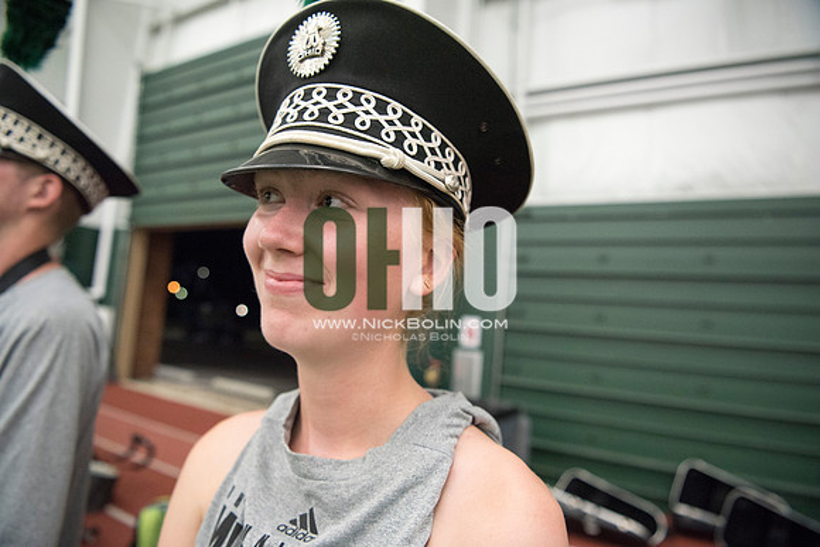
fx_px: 547
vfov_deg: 53.2
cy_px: 274
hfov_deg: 73.7
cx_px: 410
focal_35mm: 24
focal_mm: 24
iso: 3200
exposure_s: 1/200
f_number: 3.2
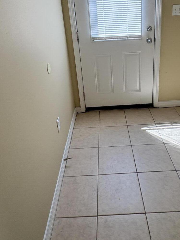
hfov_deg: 49.6
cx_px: 103
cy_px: 71
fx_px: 194
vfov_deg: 61.1
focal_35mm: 28
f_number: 2.2
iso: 50
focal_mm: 2.22
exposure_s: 1/120
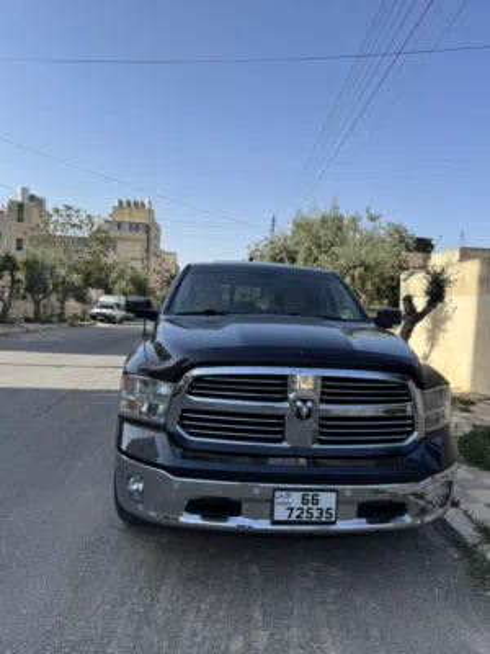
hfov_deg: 56.8
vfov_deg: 71.6
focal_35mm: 24
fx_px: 453
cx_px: 245
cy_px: 327
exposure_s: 1/3096
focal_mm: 6.76
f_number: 1.78
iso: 80
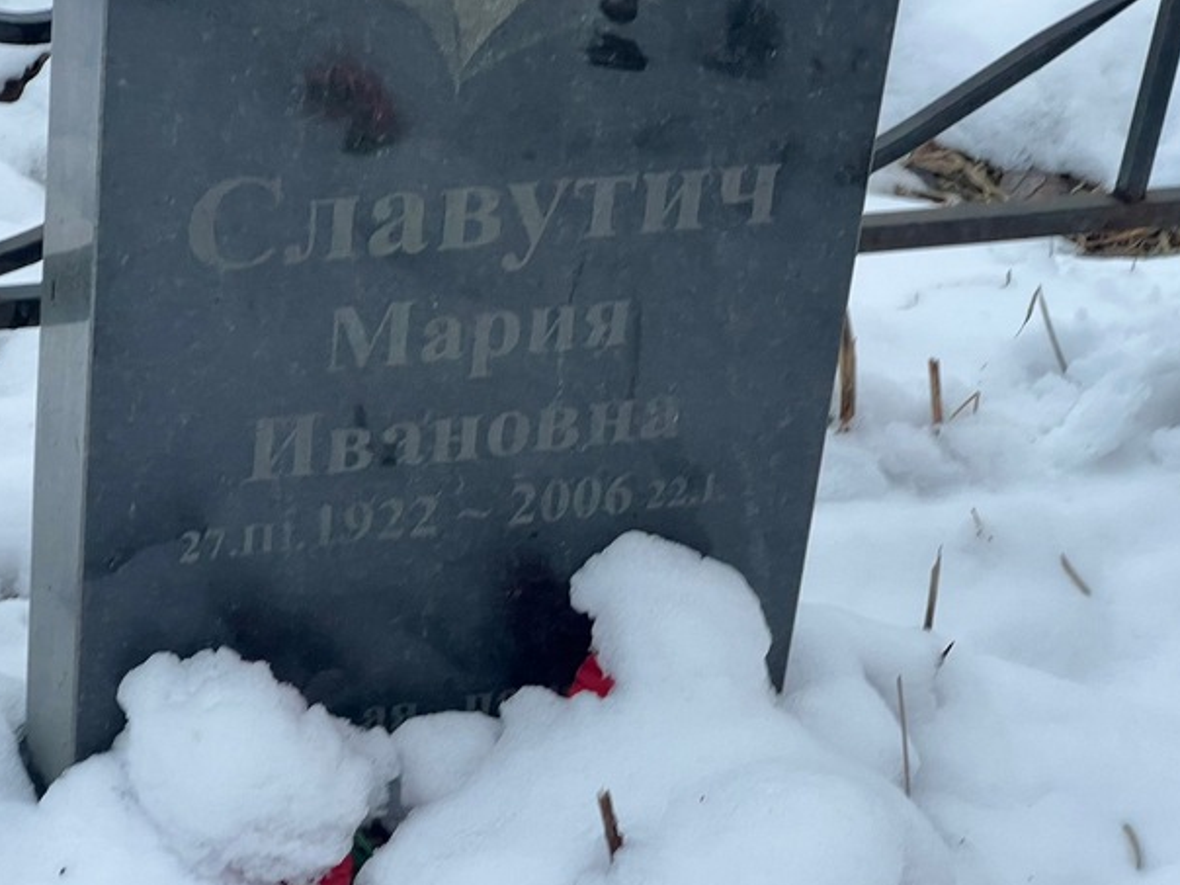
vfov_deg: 14.5
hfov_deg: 19.2
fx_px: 3477
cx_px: 490
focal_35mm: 102
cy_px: 453
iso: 200
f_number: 2.8
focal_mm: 9
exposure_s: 1/98
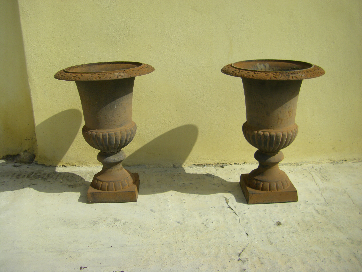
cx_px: 181
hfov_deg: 49.0
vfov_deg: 37.7
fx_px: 397
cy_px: 136
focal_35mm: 38
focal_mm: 6.3
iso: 64
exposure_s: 1/320
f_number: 7
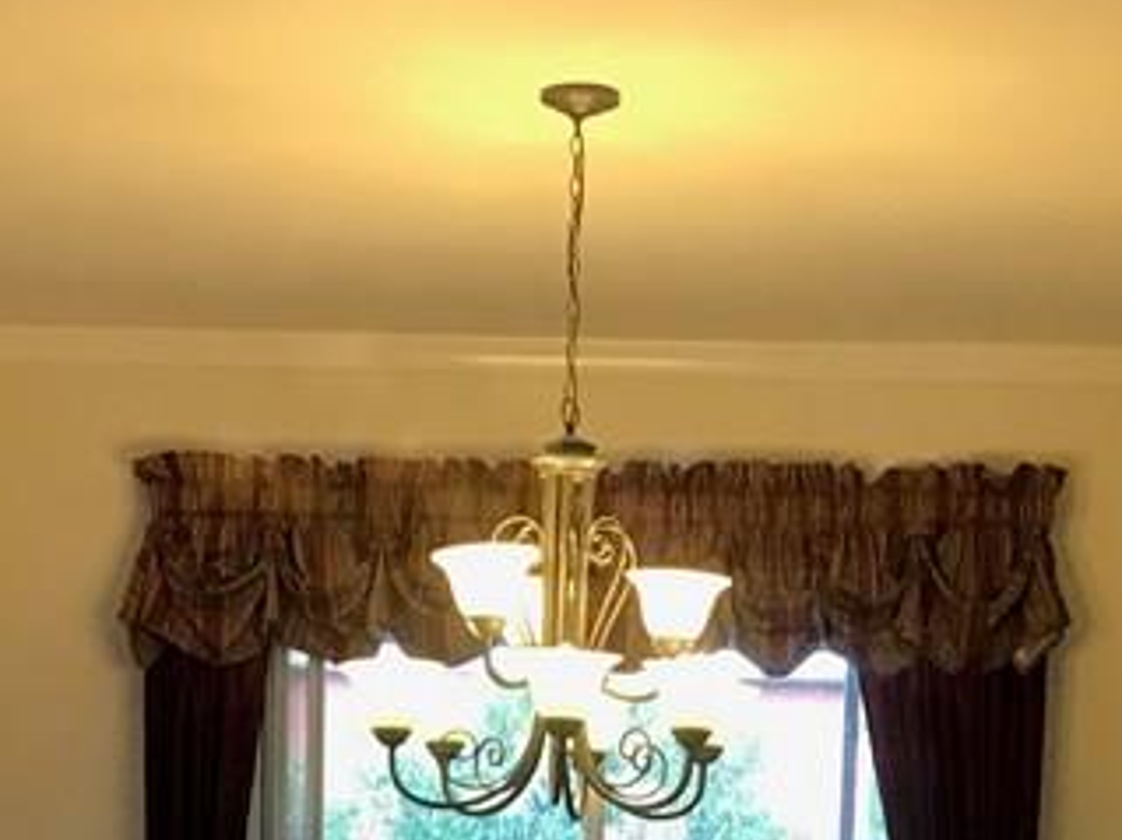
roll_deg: -1.4
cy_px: 1209
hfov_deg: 21.8
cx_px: 563
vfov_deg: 15.3
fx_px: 2916
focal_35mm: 90
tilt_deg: -7.6
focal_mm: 3.99
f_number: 1.8
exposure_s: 1/30
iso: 40
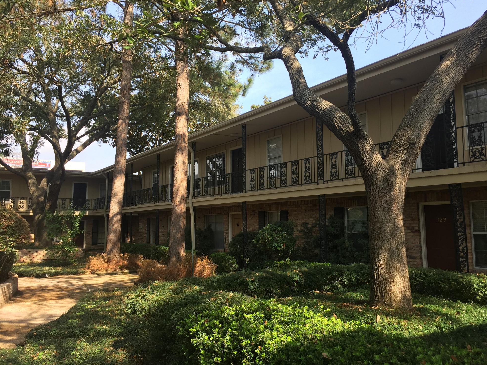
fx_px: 422
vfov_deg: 46.8
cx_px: 249
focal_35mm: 30
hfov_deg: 60.0
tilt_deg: +5.9
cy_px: 184
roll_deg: +0.2
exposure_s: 1/412
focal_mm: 4.15
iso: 32
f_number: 2.2
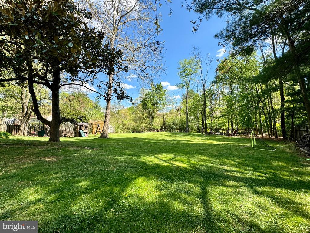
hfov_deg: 102.1
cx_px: 155
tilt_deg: +2.9
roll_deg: -0.1
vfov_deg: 85.7
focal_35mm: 14
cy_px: 116
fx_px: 125
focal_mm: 2.22
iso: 50
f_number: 2.2
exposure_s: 1/879
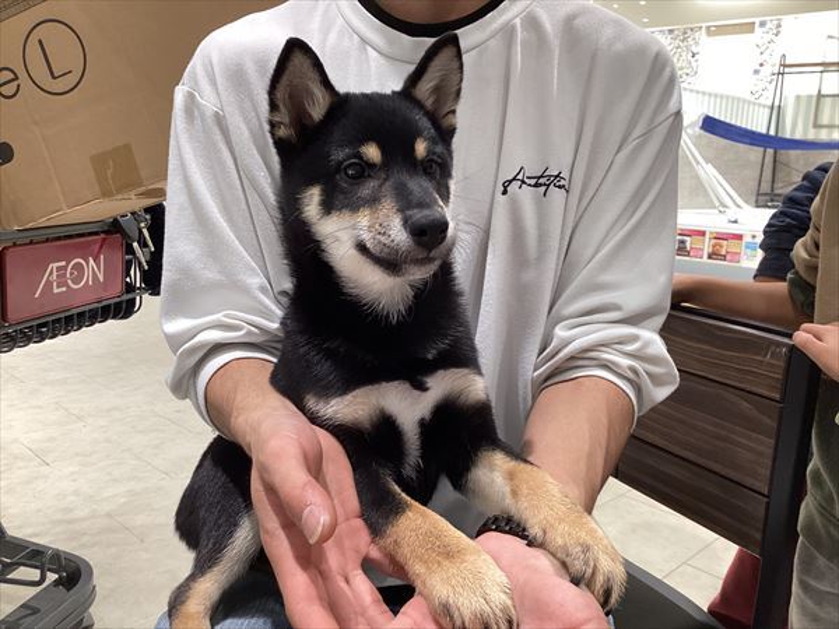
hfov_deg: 58.4
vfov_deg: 45.4
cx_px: 420
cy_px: 314
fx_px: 751
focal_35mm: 31
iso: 100
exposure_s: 1/60
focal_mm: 3.3
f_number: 2.4
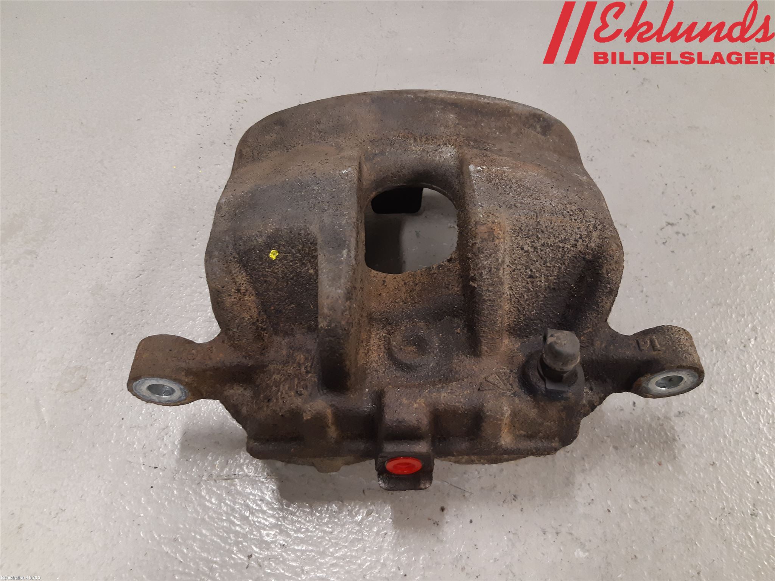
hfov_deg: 67.3
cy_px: 290
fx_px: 582
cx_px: 388
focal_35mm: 26
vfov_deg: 53.1
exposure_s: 1/50
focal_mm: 3.93
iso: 160
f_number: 1.7
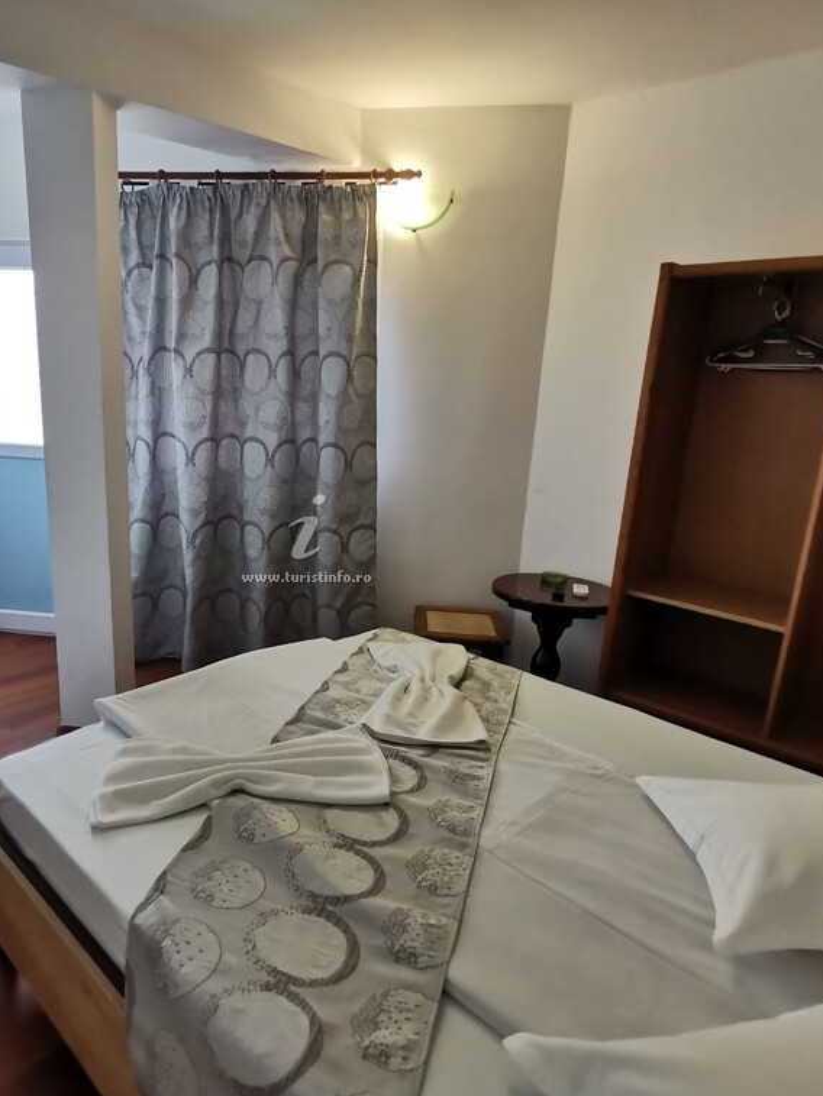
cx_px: 323
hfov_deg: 58.3
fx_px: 729
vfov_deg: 73.9
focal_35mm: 23
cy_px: 553
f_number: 2.2
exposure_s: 1/50
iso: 200
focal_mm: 2.23
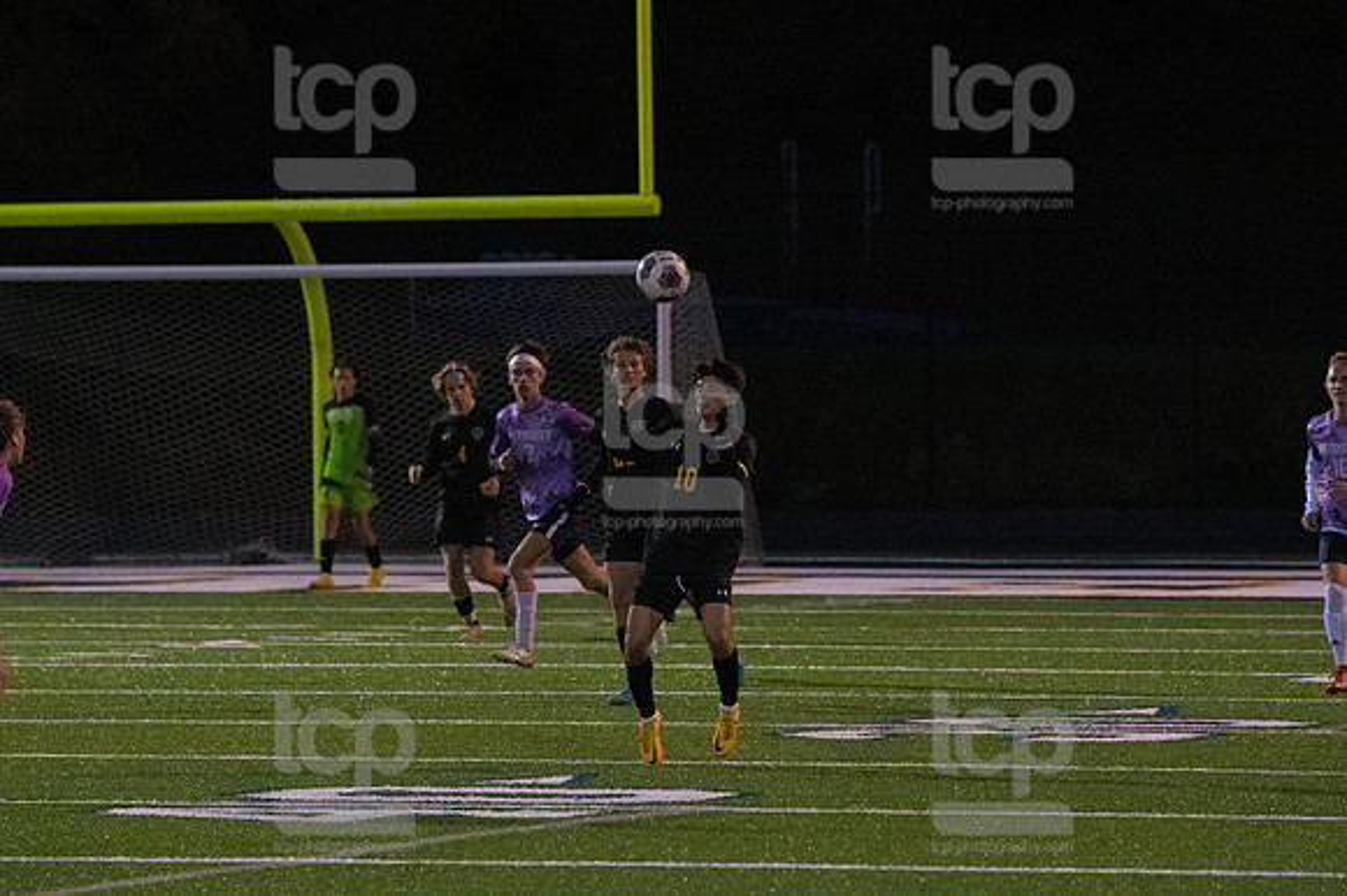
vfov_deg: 4.6
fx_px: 11218
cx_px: 674
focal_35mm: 300
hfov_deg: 6.9
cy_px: 448
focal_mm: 200
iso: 6400
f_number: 4.5
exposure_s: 1/1250
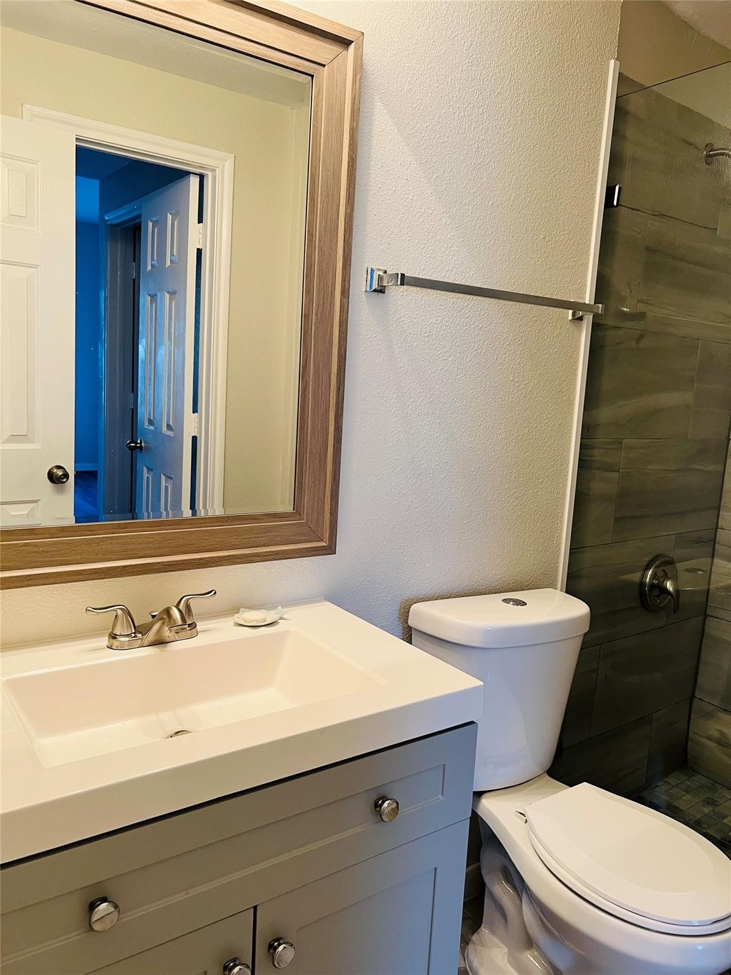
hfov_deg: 53.1
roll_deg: -3.2
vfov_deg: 67.3
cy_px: 488
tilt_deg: -8.6
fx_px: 732
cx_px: 366
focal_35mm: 26
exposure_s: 1/60
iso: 100
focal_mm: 5.7
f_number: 1.5
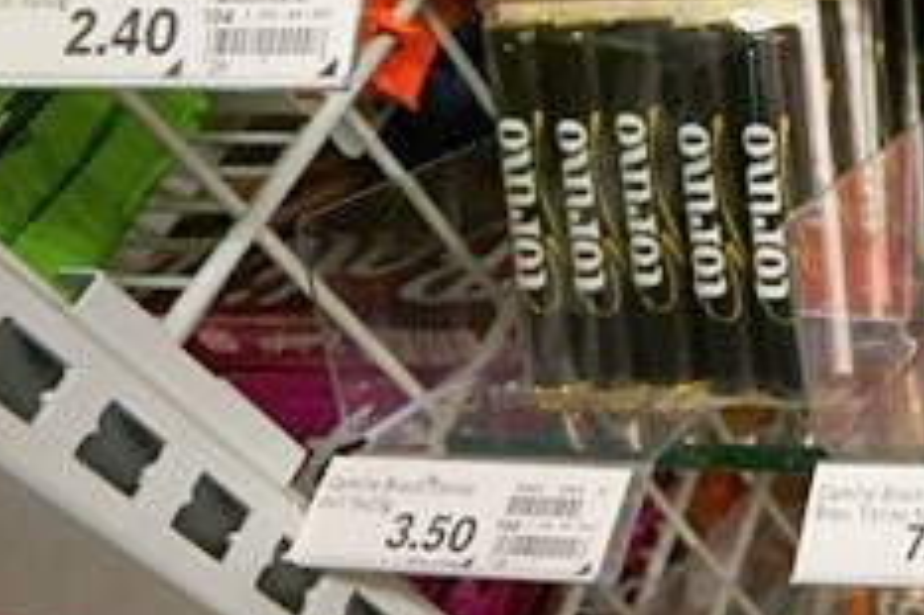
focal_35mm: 55
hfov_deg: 26.8
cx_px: 1360
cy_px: 137
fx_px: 1411
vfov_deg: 24.3
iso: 1000
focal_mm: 16
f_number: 5.6
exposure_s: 1/60
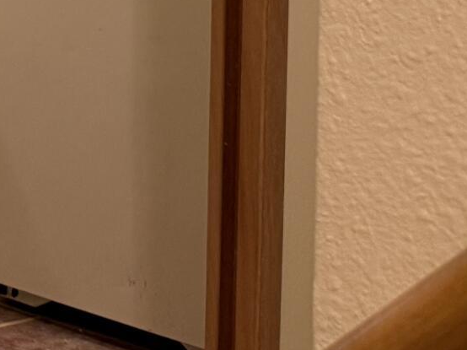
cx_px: -443
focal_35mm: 130
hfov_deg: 13.2
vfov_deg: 11.1
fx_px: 1753
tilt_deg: -1.9
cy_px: -123
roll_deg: -0.2
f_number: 1.78
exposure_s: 1/60
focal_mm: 6.76
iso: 250
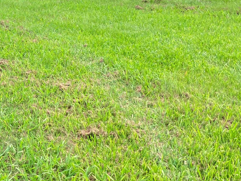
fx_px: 515
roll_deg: +0.6
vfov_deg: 18.8
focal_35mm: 74
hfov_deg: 24.9
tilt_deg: -2.2
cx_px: -8
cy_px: -36
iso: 32
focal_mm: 3.99
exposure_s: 1/324
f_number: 1.8
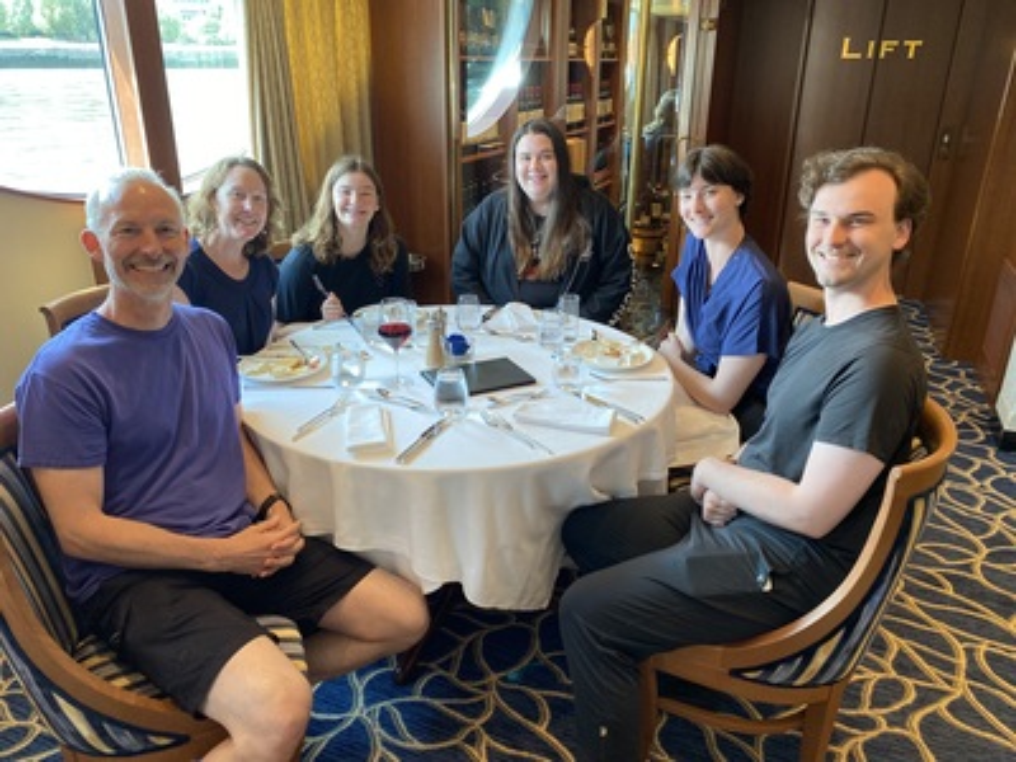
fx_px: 763
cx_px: 508
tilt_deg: -20.8
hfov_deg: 67.3
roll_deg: -0.7
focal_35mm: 26
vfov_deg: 53.1
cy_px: 381
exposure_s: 1/100
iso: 100
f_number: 1.8
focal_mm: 4.25
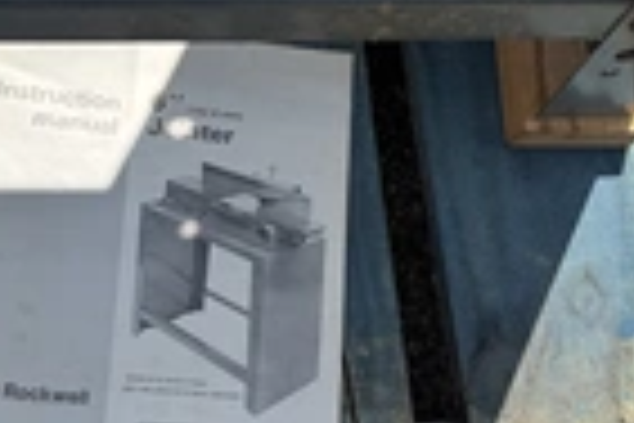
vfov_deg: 19.2
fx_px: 1250
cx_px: 261
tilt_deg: -74.4
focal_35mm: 71
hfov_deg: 28.4
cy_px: 202
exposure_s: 1/3597
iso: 80
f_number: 1.78
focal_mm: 6.76
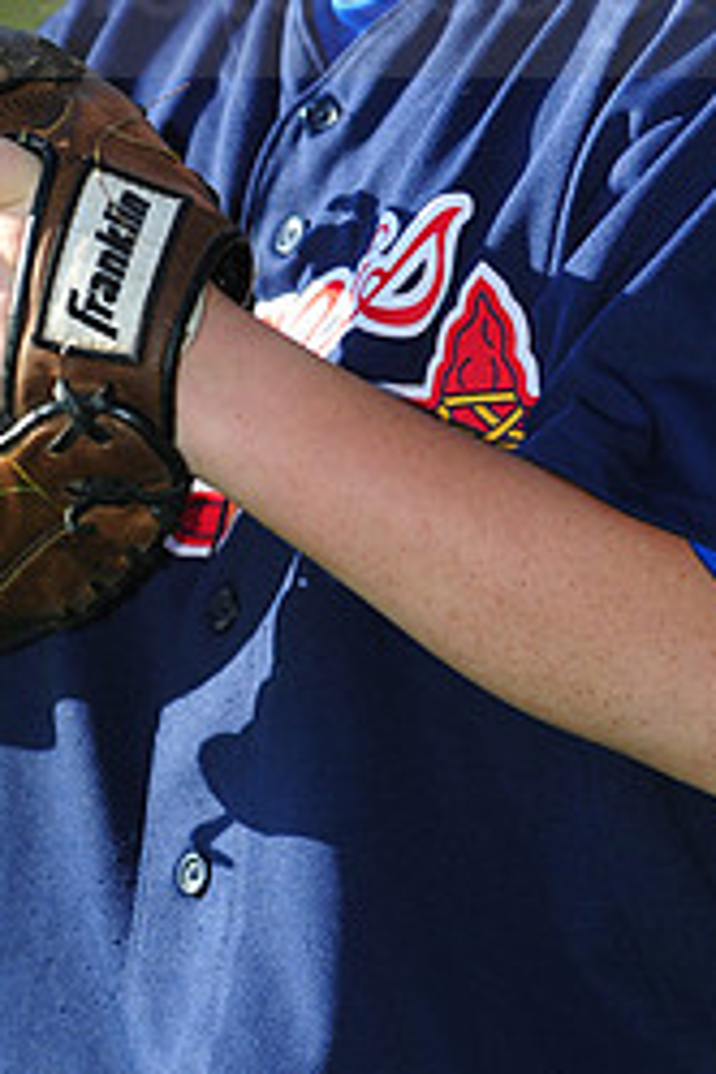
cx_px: 267
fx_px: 13871
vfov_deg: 4.4
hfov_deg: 3.0
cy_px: -60
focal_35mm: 465
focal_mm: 200
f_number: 4.5
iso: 200
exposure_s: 1/800
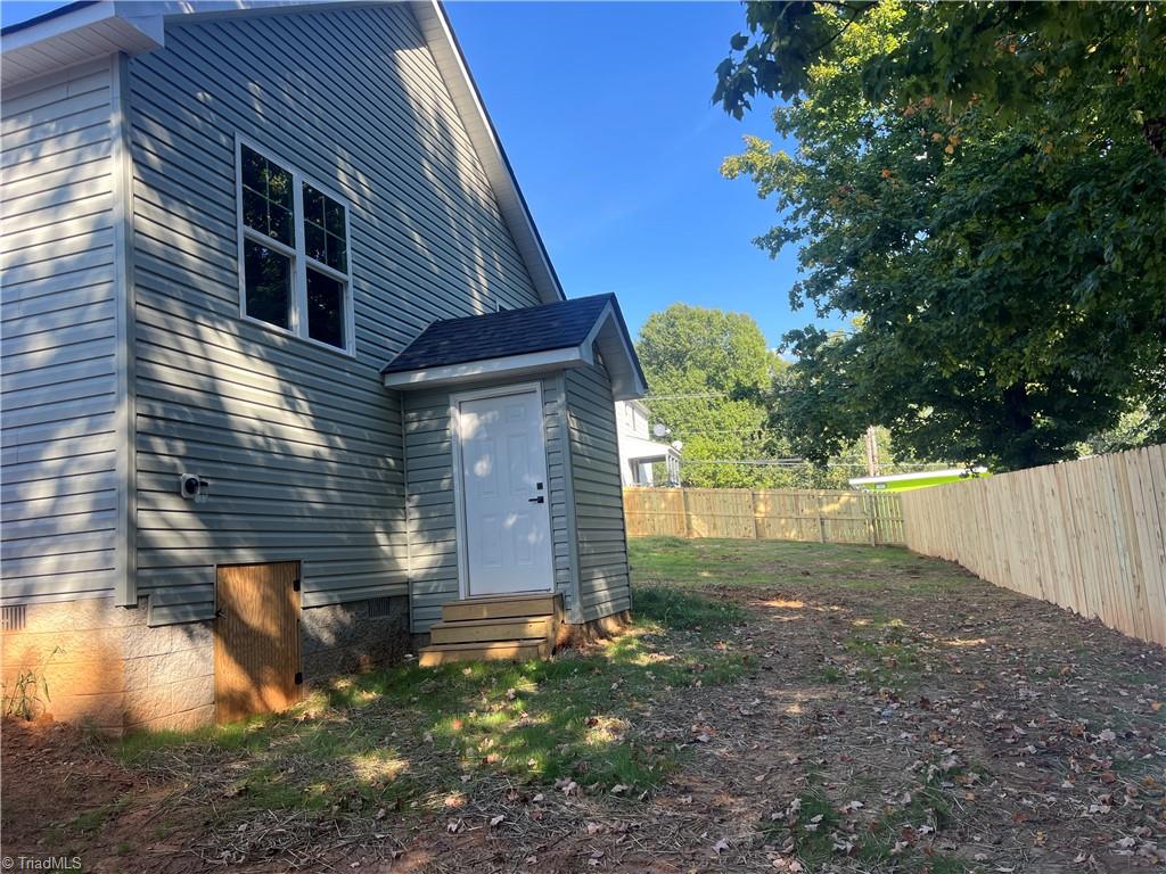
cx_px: 583
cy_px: 437
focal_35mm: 26
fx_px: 876
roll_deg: +4.1
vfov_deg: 53.1
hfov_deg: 67.3
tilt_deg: +7.0
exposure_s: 1/859
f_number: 1.5
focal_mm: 5.7
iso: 50
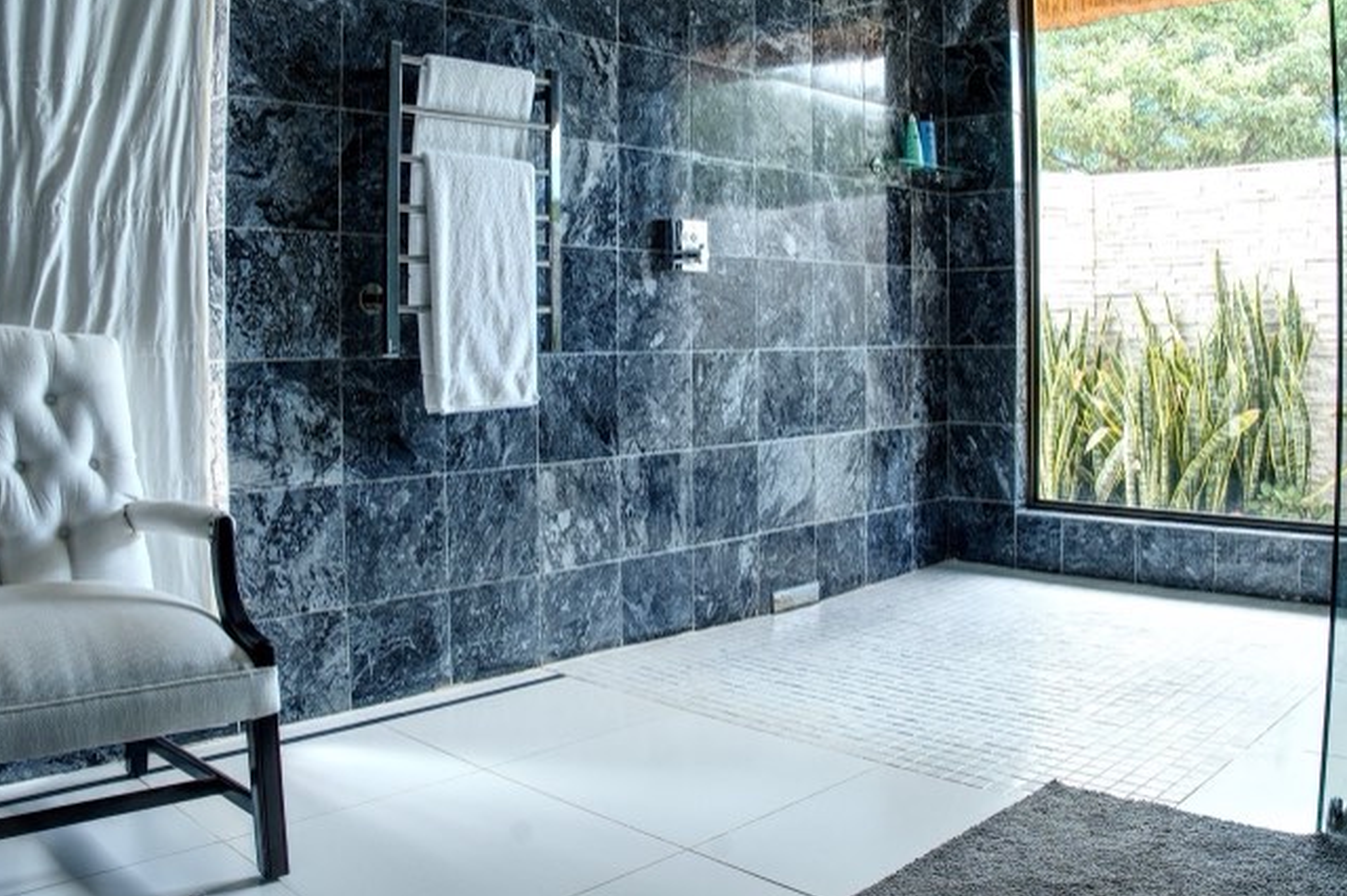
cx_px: 695
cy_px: 346
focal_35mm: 30
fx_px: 1122
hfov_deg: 61.9
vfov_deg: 43.3
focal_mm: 16
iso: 500
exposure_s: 1/13
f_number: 10
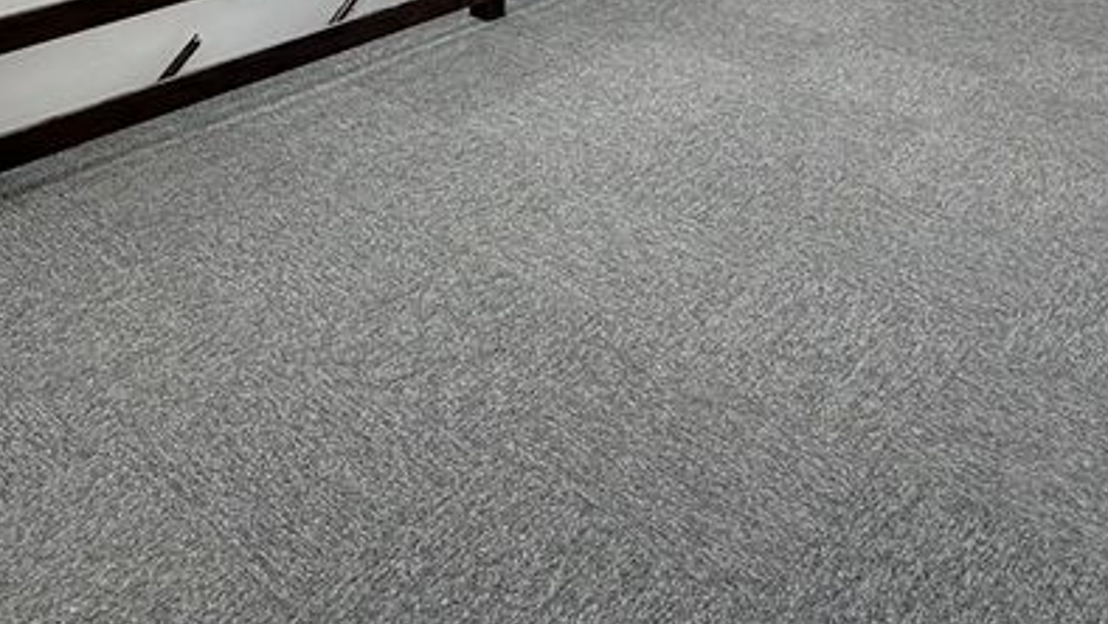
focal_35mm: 43
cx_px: 391
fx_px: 1264
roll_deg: -0.1
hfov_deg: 46.8
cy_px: -356
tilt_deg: -1.5
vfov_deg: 22.1
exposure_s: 1/105
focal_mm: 2.22
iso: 64
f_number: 2.2
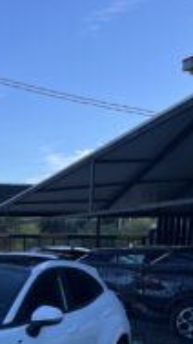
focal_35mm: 56
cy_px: 299
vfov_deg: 35.4
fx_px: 511
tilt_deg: -4.3
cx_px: -56
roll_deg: -0.4
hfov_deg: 19.7
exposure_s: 1/1355
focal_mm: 5.1
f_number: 1.6
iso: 50
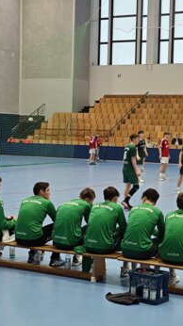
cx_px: 122
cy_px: 171
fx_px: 251
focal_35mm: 29
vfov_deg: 66.1
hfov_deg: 39.6
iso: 250
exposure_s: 1/100
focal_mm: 5.43
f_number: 1.8
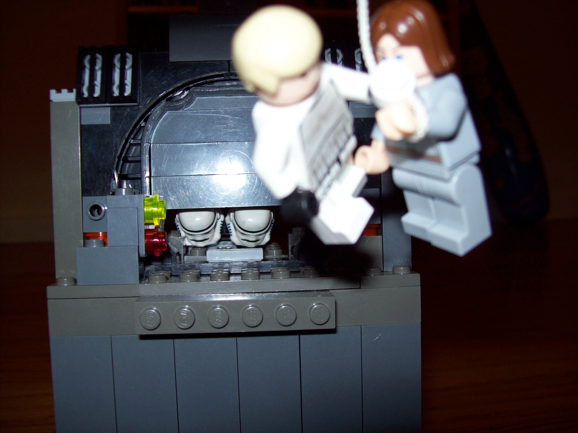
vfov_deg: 39.6
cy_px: 216
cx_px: 289
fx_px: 601
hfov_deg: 51.4
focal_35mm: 36
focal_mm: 6
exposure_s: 1/64
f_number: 2.7
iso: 80
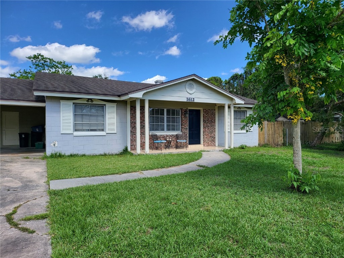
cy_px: 129
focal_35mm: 24
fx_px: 239
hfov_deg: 71.6
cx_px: 172
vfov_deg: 56.8
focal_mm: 5
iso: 40
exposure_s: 1/1347
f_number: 1.8
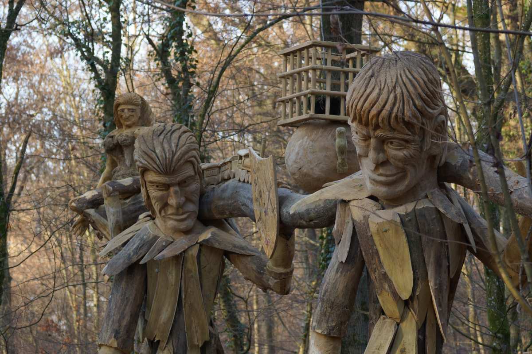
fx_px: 1884
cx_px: 266
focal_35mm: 128
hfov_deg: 16.1
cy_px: 177
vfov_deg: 10.8
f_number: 5
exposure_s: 1/160
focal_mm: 85
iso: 320
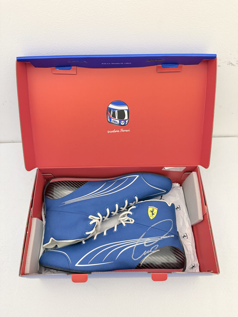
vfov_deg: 71.6
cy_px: 158
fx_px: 220
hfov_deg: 56.8
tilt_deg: -60.9
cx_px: 119
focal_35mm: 24
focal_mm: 6.76
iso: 800
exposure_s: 1/33
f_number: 1.78
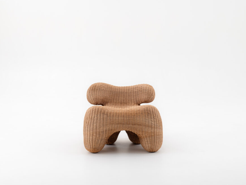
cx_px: 124
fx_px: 391
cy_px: 93
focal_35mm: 55
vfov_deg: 26.6
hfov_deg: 34.9
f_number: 8
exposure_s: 1/160
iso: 320
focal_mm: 50
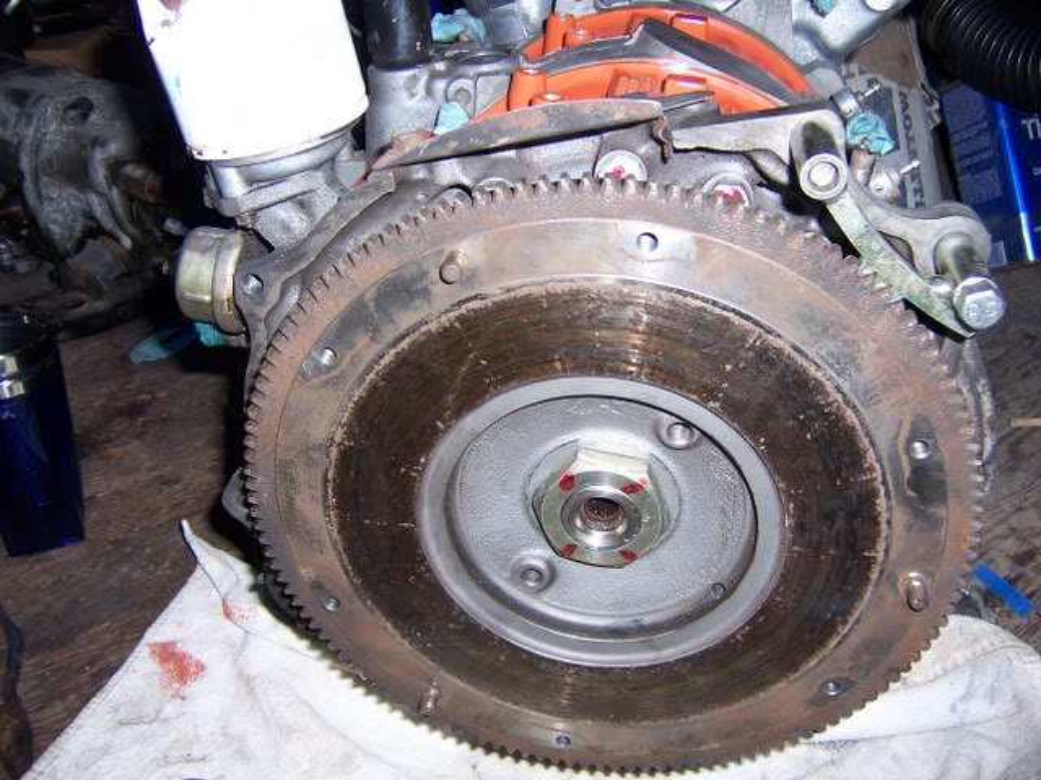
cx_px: 520
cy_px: 390
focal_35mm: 33
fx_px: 992
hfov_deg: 55.4
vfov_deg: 42.9
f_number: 2.8
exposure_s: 1/60
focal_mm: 5.5
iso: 80
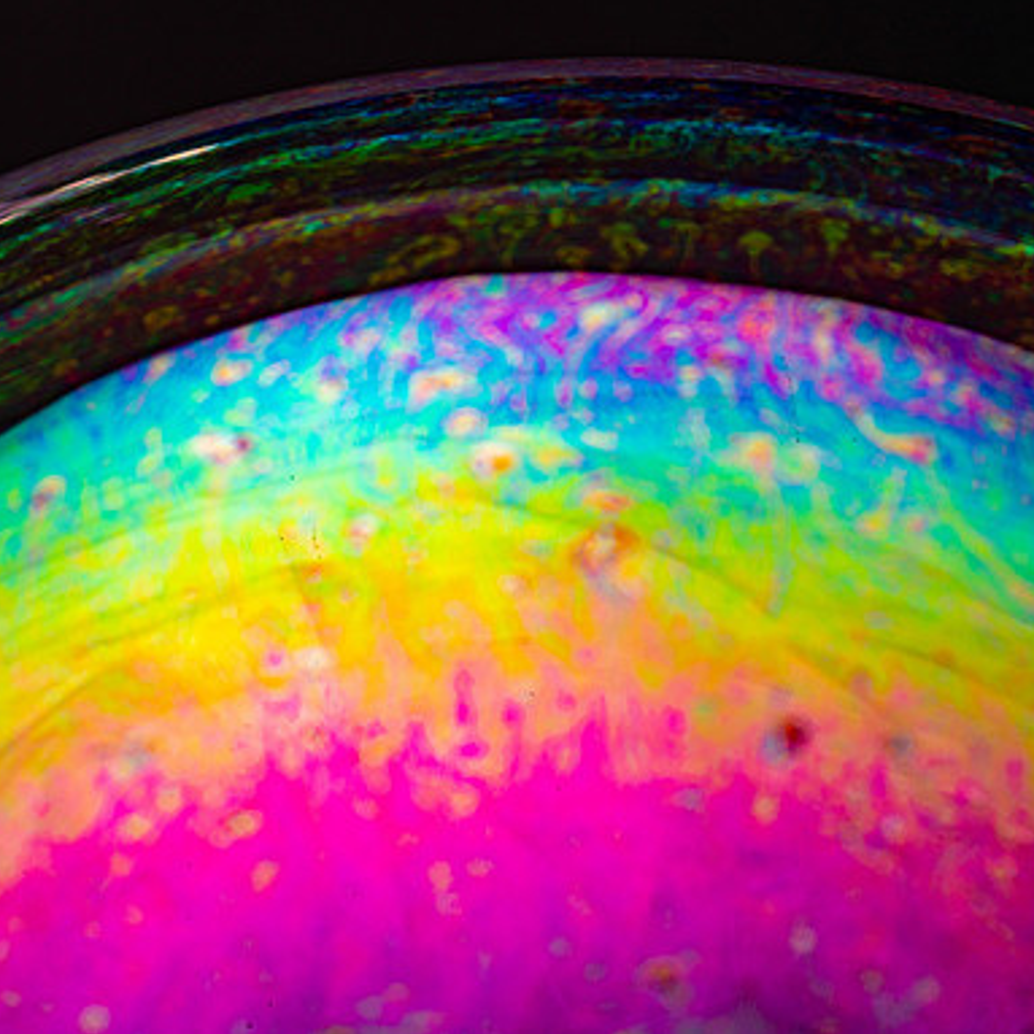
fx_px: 3920
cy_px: 514
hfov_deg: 15.0
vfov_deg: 15.0
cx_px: 481
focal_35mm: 116
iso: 100
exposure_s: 1/50
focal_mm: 90
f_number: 22
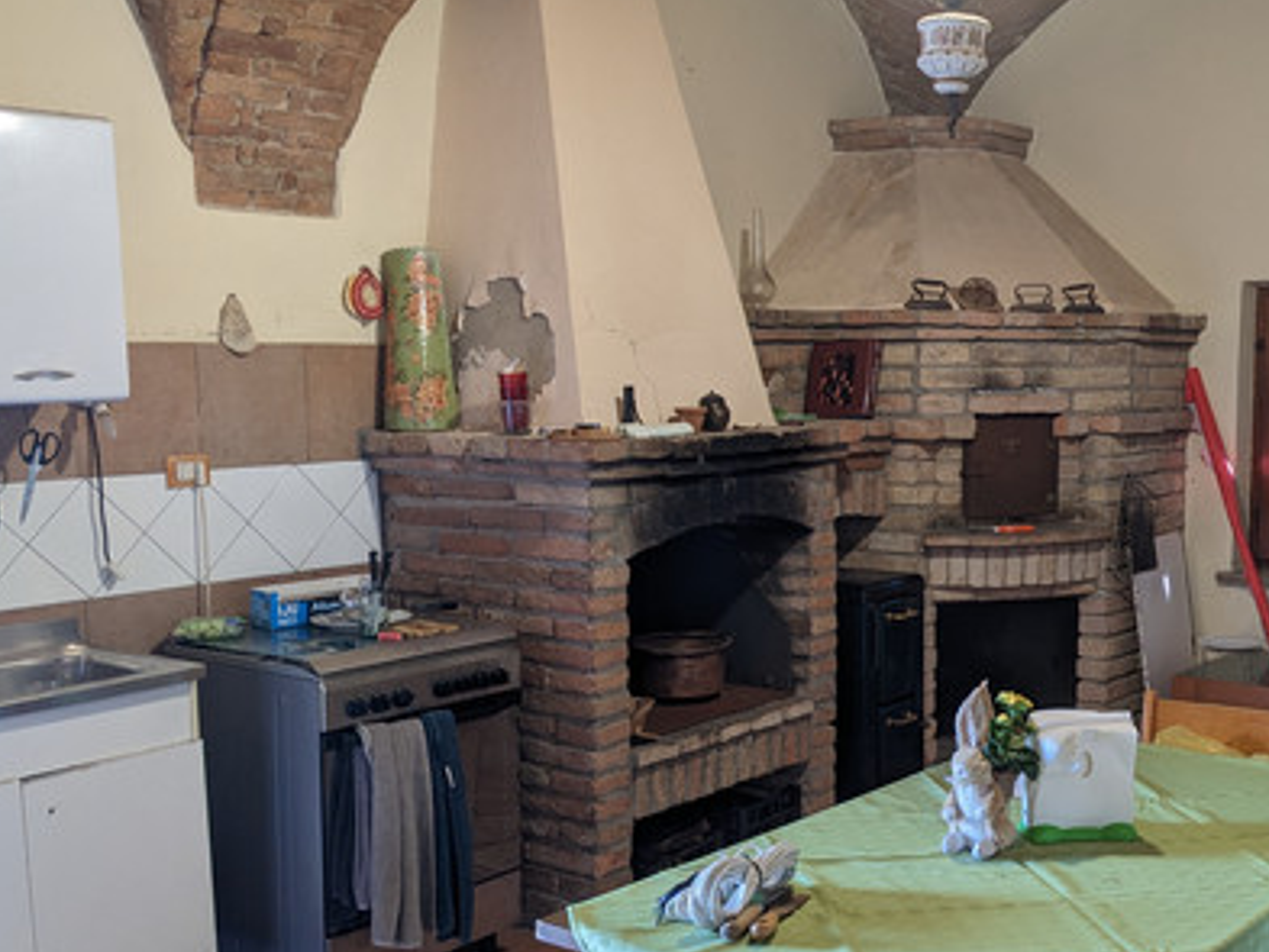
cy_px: 526
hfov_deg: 41.9
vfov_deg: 32.9
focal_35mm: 44
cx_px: 917
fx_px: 1614
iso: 111
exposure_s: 1/25
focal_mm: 4.38
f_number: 1.73
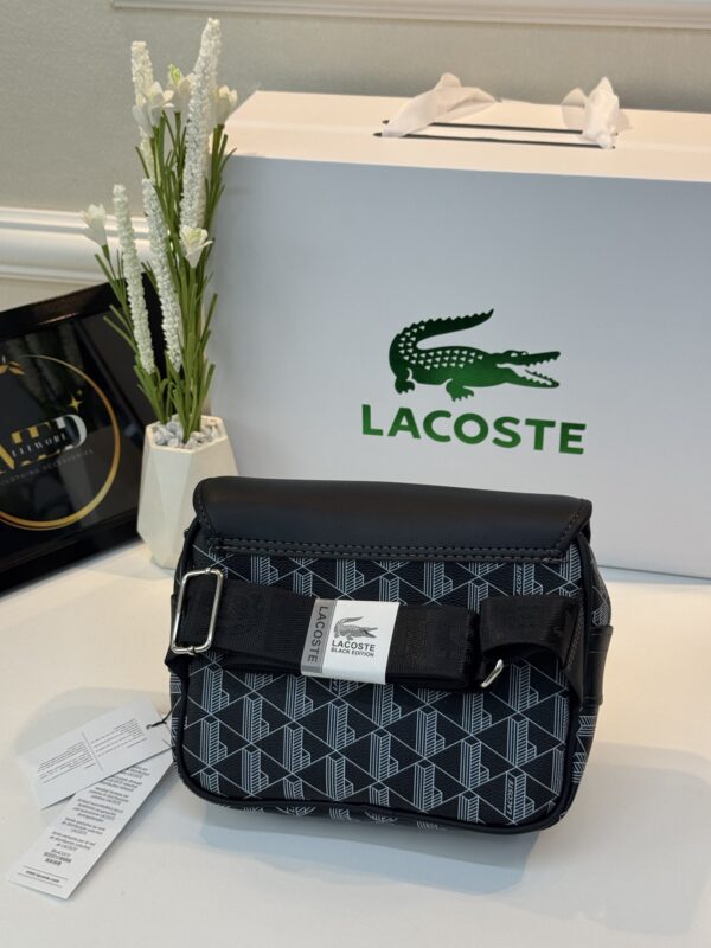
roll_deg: -0.5
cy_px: 474
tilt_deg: -27.8
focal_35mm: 48
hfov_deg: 30.3
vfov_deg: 39.7
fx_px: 1315
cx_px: 356
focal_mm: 6.76
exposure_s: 1/412
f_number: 1.78
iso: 64
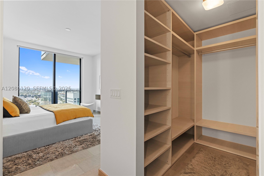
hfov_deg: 96.7
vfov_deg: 73.7
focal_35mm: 16
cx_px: 132
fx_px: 117
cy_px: 88
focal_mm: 16
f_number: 5.6
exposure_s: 1/30
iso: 1250
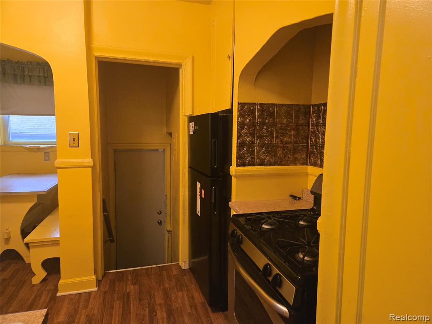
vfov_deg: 58.9
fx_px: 287
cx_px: 216
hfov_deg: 73.9
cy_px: 162
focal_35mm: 23
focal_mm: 5.4
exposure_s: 1/120
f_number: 1.8
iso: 800
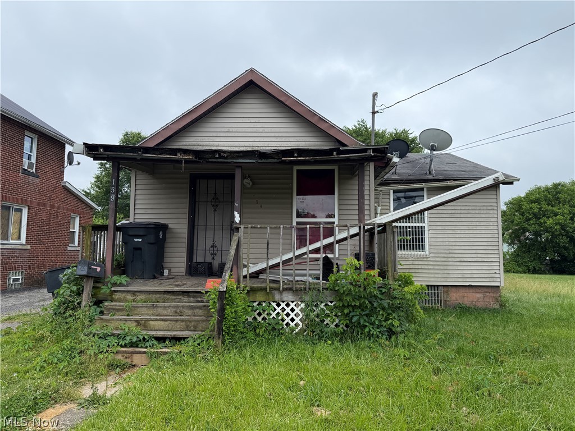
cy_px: 216
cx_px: 288
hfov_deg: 71.6
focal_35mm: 24
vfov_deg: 56.8
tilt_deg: +7.1
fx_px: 399
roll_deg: -0.5
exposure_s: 1/1553
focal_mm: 6.76
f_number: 1.78
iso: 80
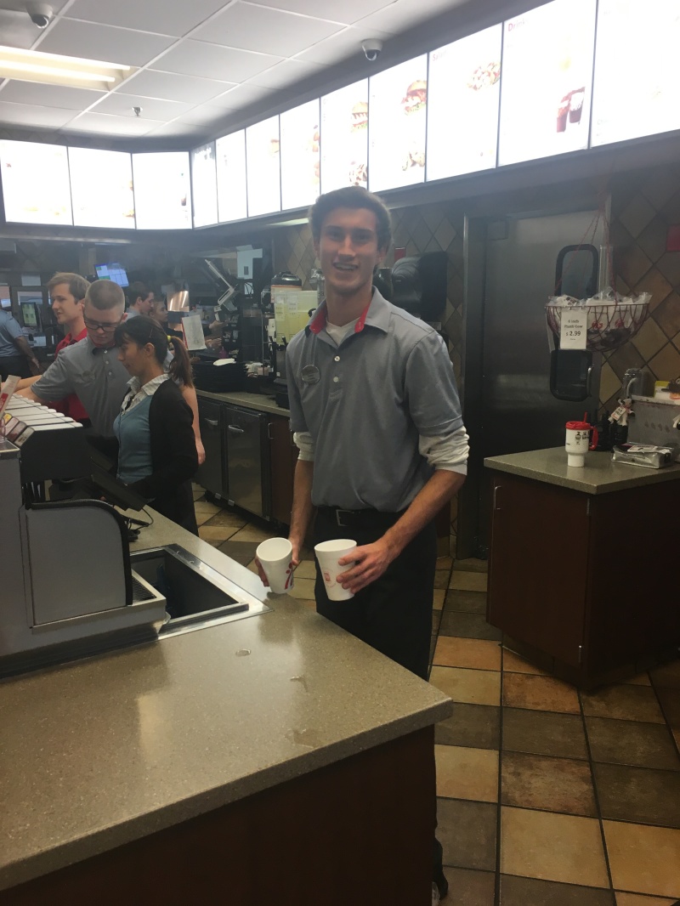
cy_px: 453
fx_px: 759
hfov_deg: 48.2
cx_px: 340
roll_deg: +0.3
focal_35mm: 29
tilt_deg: -10.2
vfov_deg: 61.6
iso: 32
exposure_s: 1/30
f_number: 2.2
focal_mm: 4.15
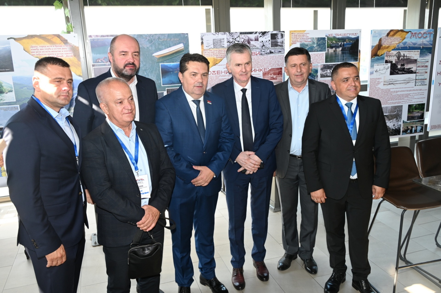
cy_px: 146
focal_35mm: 32
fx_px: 386
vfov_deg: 41.7
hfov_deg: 59.5
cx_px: 220
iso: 500
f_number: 5.6
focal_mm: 31.5
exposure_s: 1/60
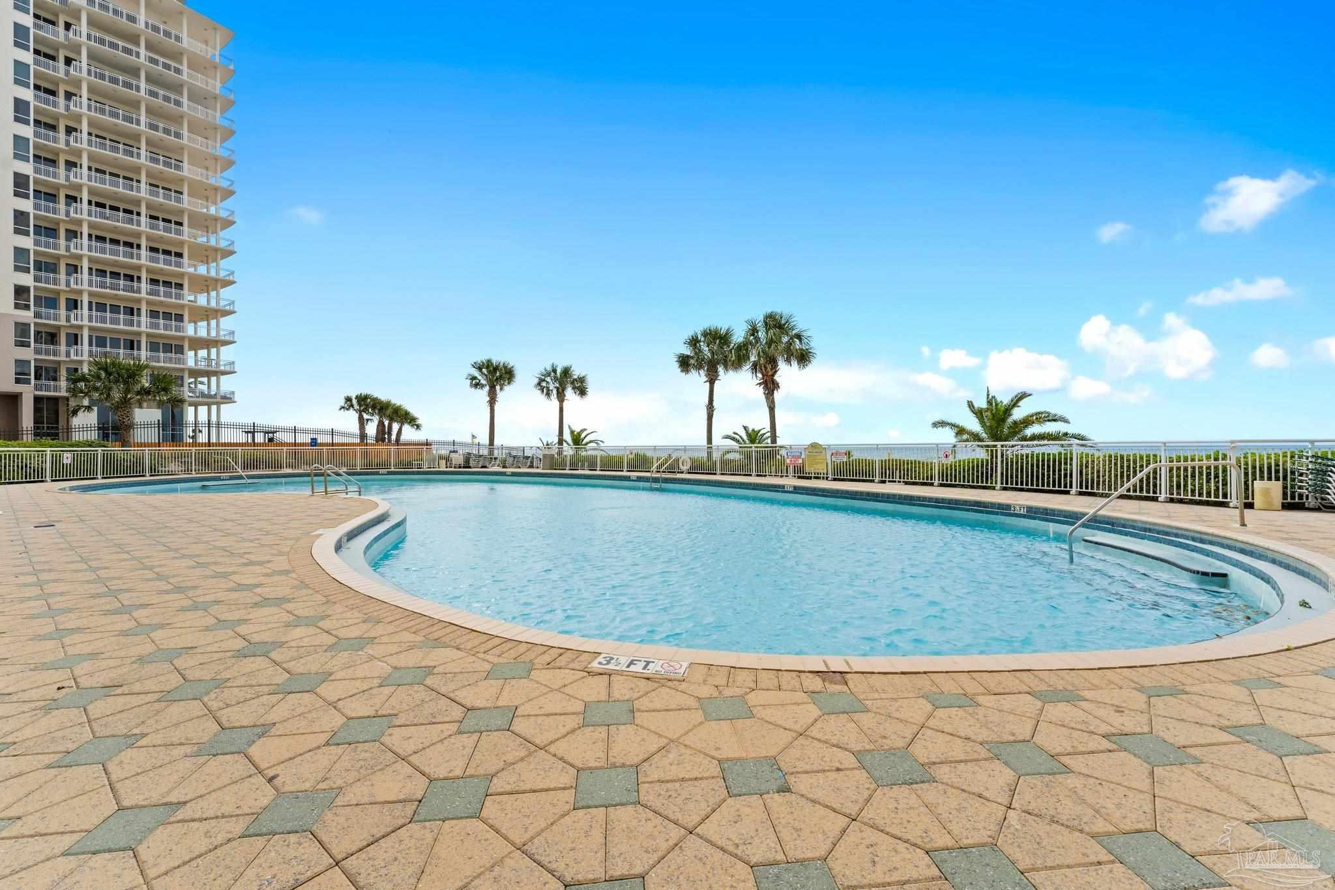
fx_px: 564
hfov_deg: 99.7
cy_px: 445
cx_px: 668
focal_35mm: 15
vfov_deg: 76.6
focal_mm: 15.2
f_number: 8
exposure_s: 1/2000
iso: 800
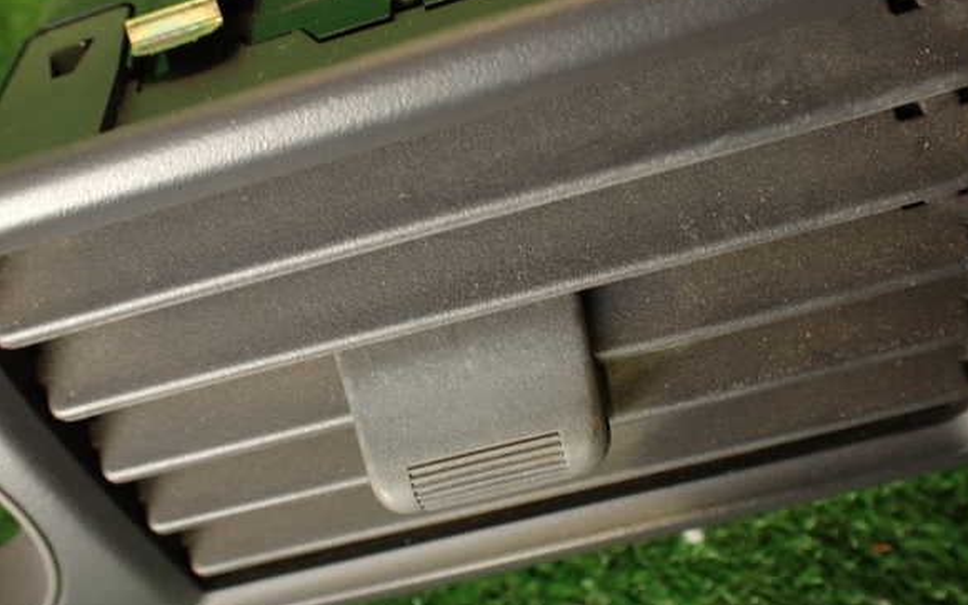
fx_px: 923
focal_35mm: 35
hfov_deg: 55.3
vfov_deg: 36.3
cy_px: 298
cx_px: 498
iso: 200
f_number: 2.4
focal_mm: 5.79
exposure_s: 1/30
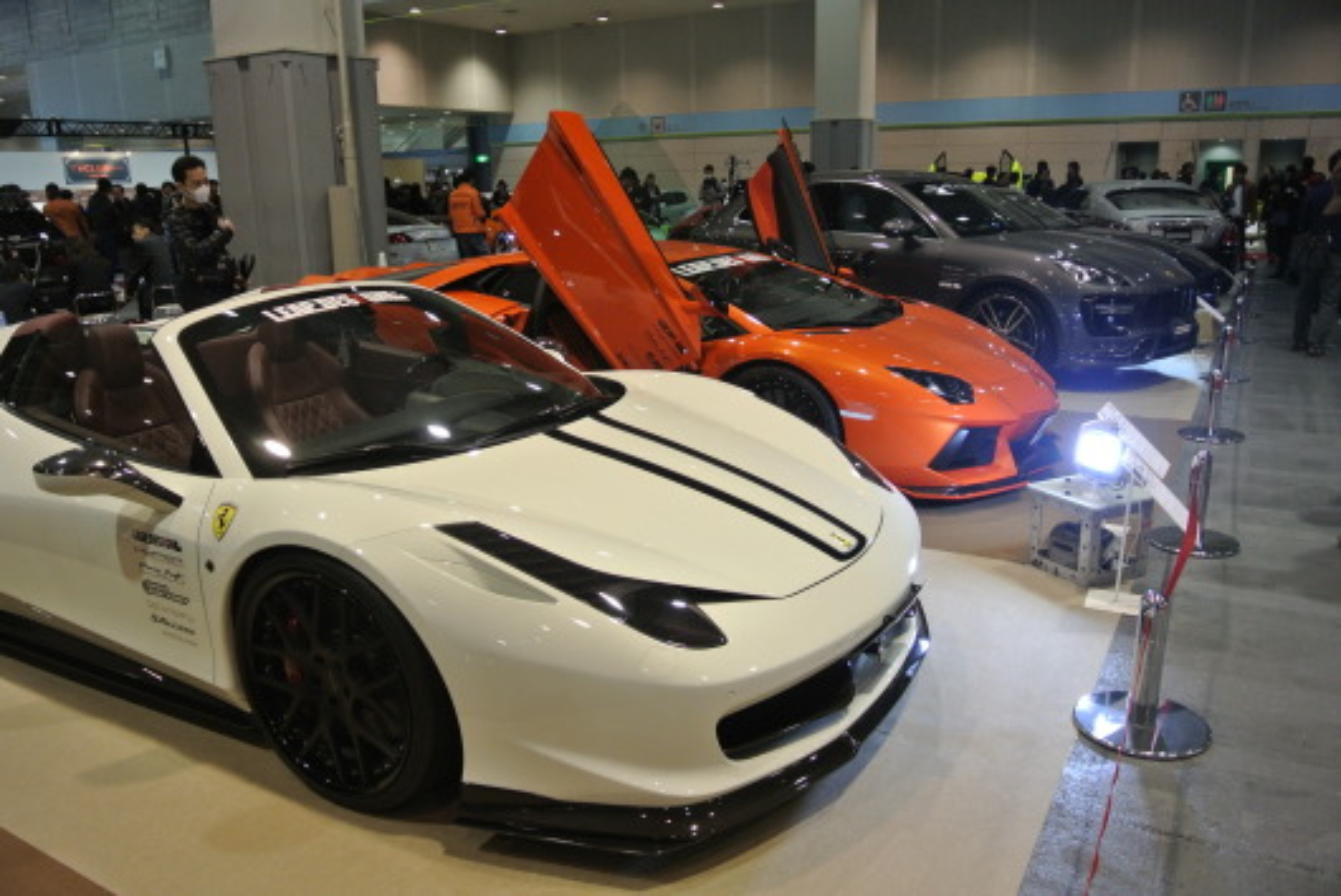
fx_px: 1006
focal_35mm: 27
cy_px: 448
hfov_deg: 67.4
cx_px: 670
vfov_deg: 48.0
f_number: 3.5
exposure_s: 1/80
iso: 400
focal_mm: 10
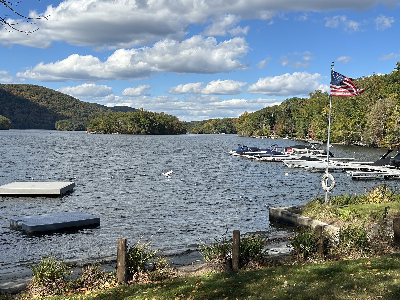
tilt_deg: +1.4
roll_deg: -0.1
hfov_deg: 46.5
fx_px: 462
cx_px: 239
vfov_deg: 35.9
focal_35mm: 40
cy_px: 122
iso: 50
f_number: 1.5
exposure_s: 1/5319
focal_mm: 5.7
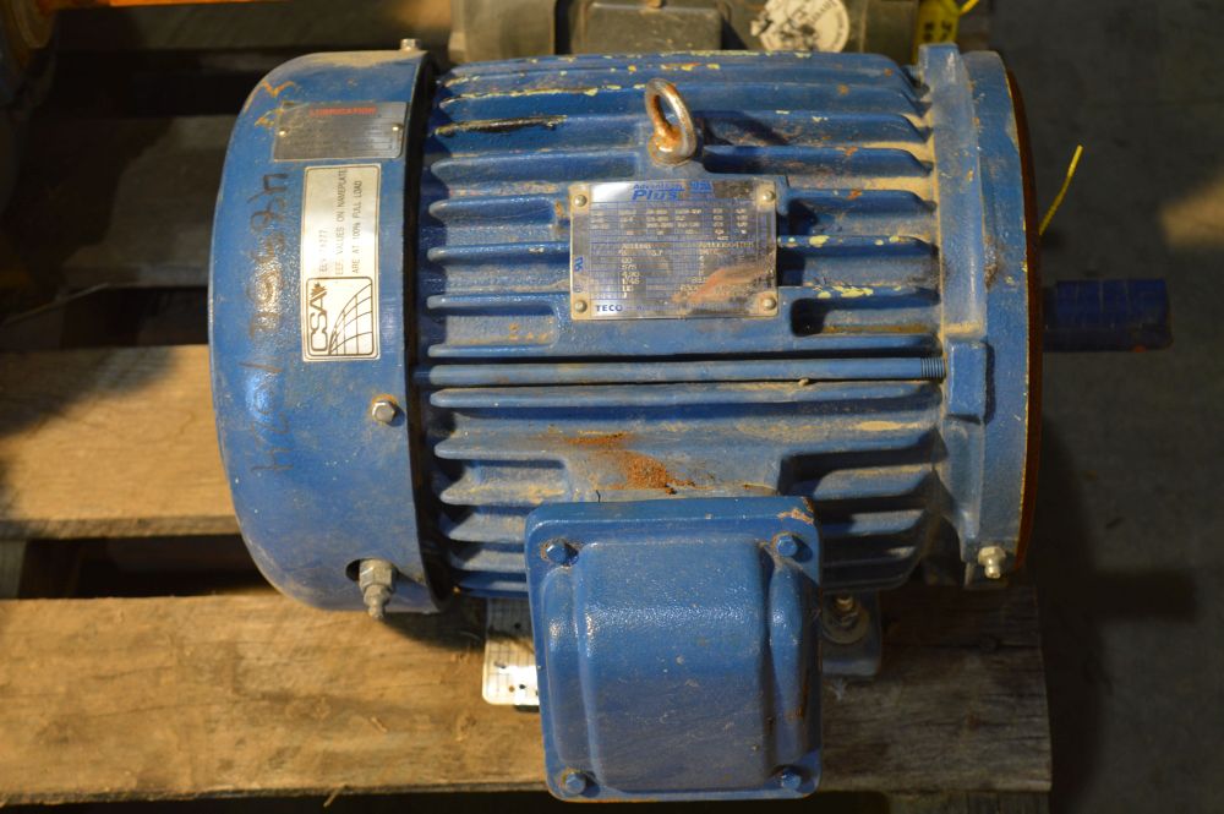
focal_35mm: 72
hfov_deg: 28.1
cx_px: 612
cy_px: 407
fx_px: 2446
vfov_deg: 18.9
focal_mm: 48
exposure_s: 1/20
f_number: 5.3
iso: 400
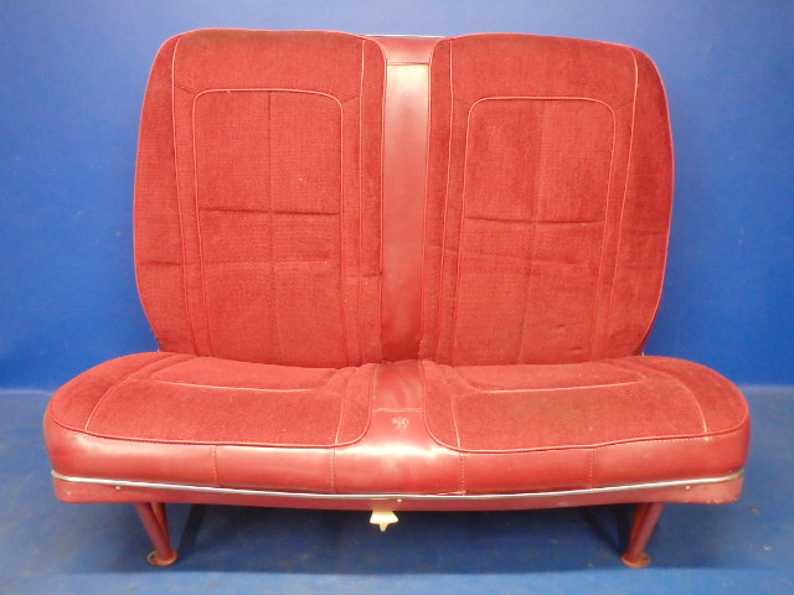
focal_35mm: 28
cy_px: 298
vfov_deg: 49.7
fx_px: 642
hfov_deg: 63.4
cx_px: 397
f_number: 3.9
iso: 1250
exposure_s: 1/30
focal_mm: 5
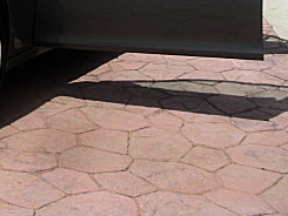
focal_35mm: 94
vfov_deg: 15.4
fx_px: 782
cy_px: -14
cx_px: -21
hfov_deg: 20.0
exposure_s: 1/1000
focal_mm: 6.3
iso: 50
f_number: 2.8
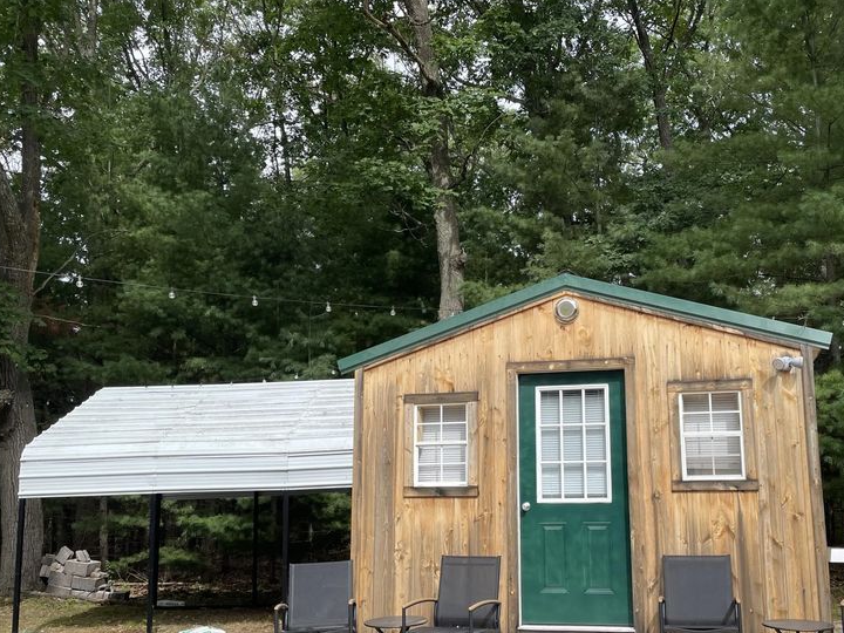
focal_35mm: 37
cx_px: 496
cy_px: 390
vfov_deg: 38.5
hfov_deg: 49.9
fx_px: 902
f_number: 1.6
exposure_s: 1/1453
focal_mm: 4.2
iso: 32
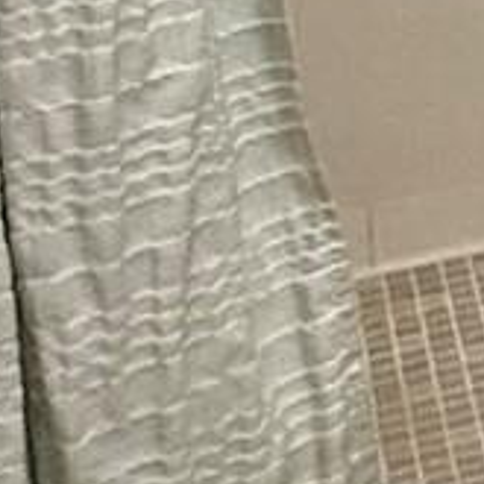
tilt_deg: -6.3
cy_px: -437
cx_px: 1669
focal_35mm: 120
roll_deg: -2.4
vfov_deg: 12.9
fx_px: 1898
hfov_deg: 9.3
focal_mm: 2.22
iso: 250
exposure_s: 1/60
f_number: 2.2
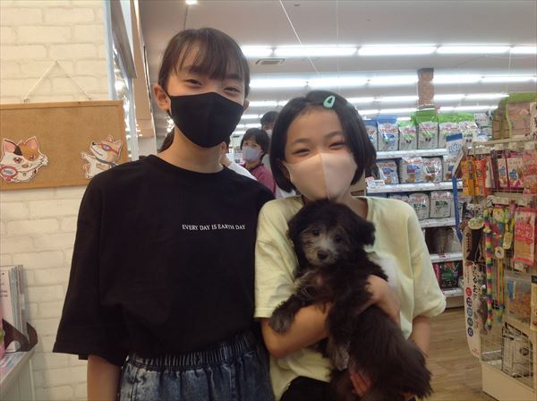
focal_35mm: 35
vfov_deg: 40.6
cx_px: 268
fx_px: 542
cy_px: 200
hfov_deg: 52.7
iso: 64
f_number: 2.4
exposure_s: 1/40
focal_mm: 4.28
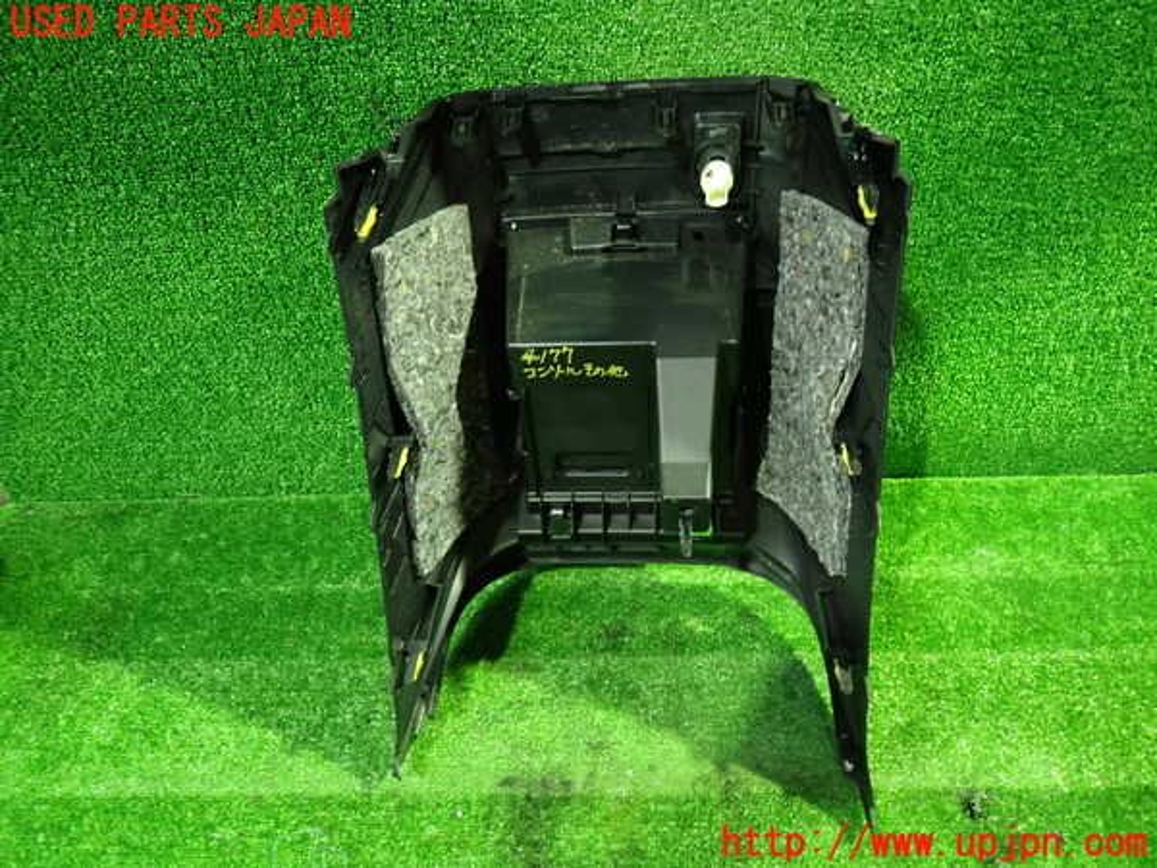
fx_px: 836
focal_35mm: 25
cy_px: 434
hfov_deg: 69.4
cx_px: 578
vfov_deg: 54.9
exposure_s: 1/25
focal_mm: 4.5
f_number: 2
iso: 800
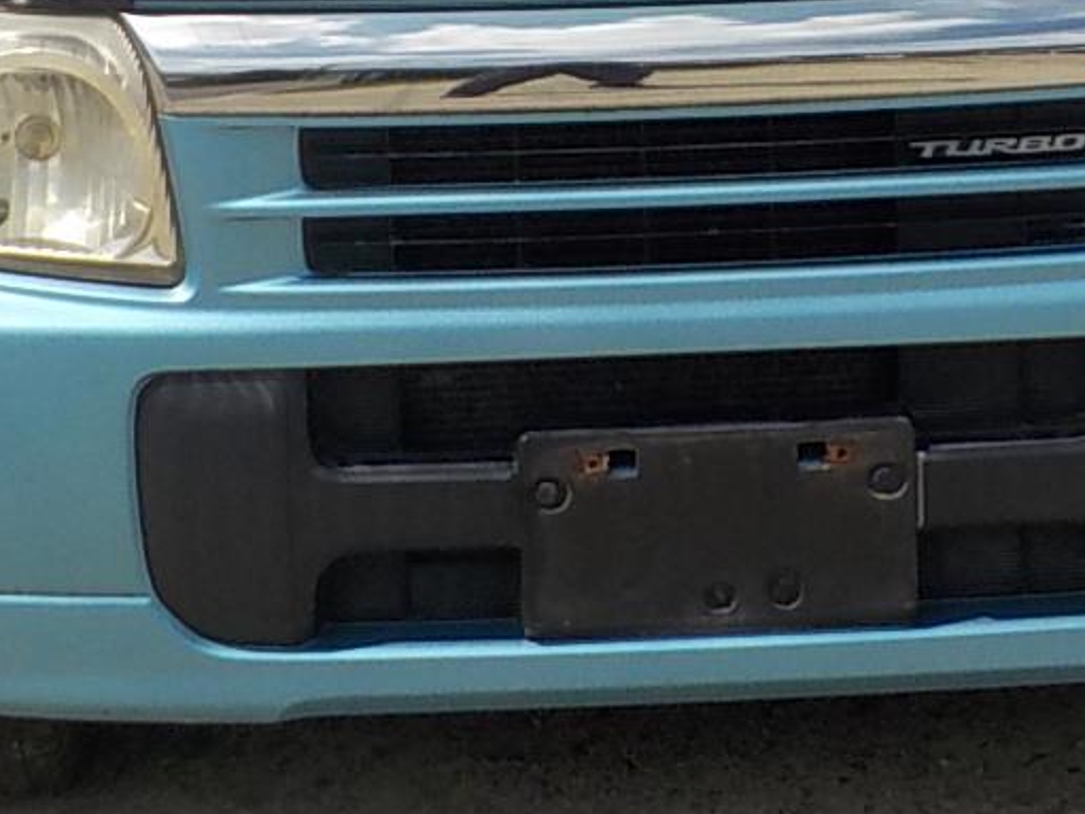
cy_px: -266
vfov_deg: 15.0
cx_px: 626
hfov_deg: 20.9
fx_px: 2946
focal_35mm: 94
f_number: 6.6
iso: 125
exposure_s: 1/640
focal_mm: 4.1
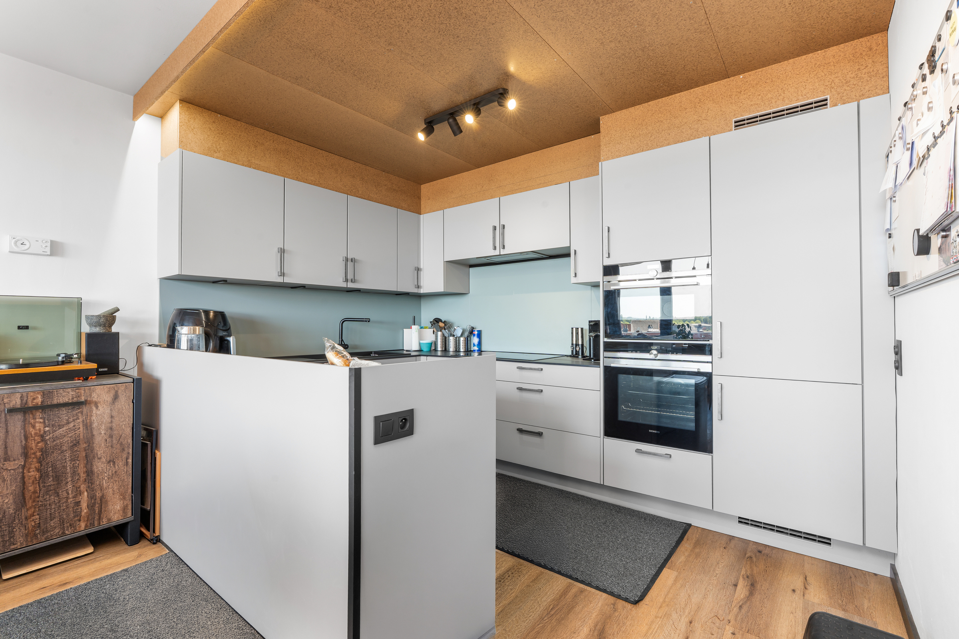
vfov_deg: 73.7
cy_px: 320
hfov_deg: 96.7
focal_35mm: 16
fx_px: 426
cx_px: 480
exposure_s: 1/5
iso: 250
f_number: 11
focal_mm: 16
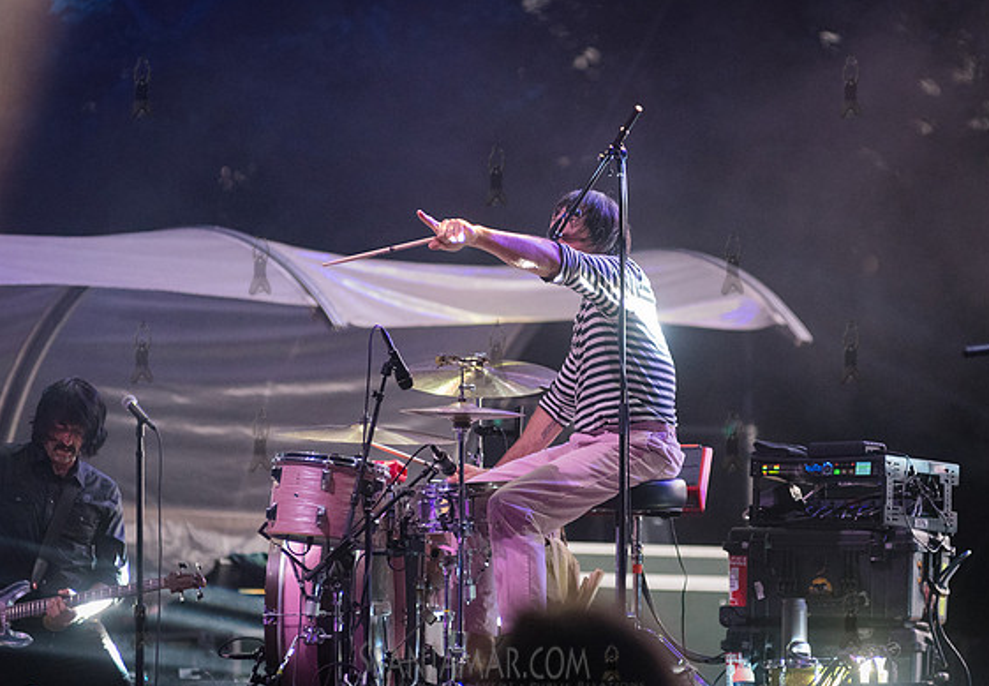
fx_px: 7454
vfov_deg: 5.3
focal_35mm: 268
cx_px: 559
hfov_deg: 7.6
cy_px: 323
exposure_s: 1/250
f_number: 3.5
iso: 4000
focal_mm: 200
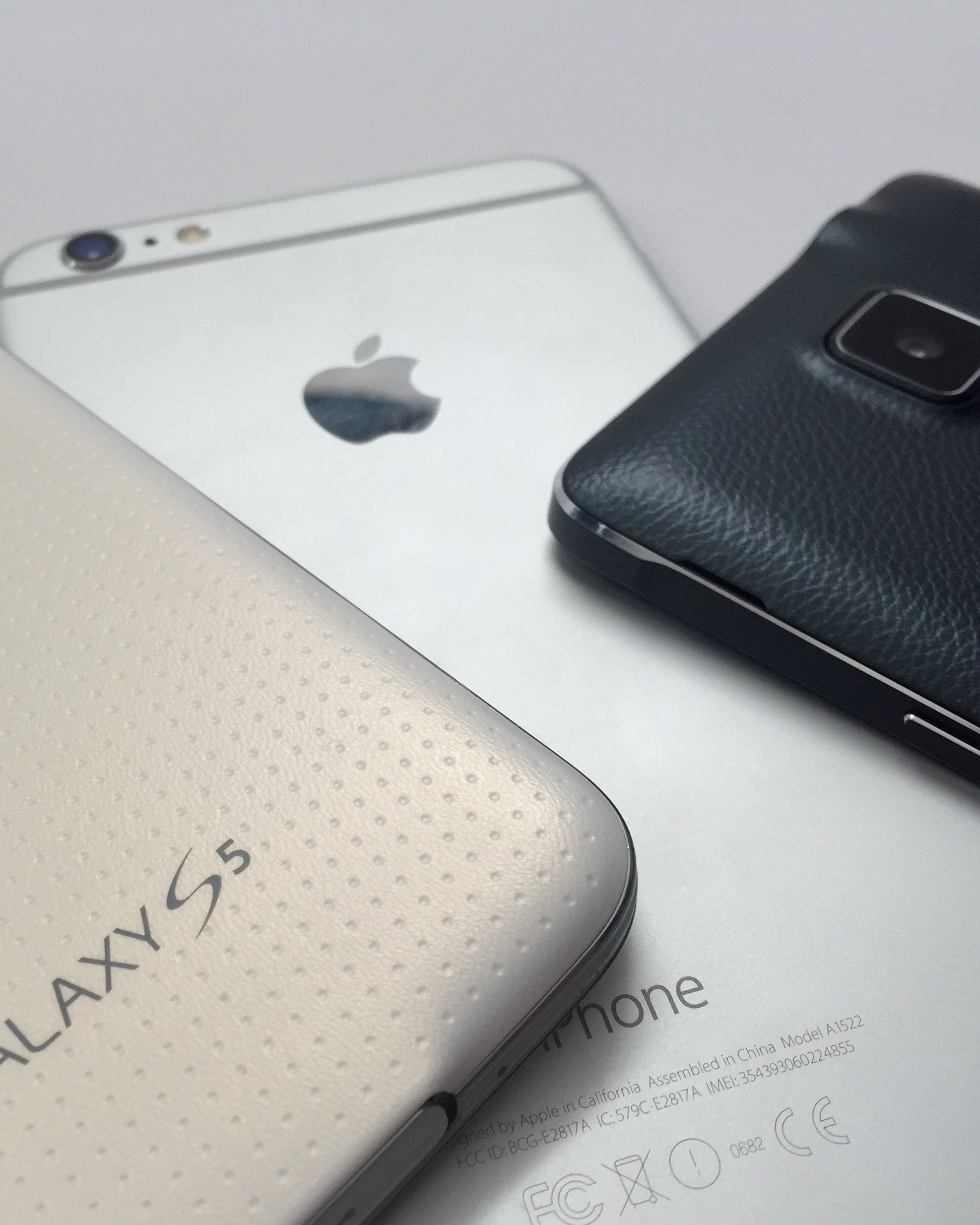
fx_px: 1378
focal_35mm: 38
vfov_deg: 47.9
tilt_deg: -47.4
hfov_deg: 39.1
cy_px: 616
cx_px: 441
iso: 50
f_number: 2.2
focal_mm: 4.15
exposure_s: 1/120
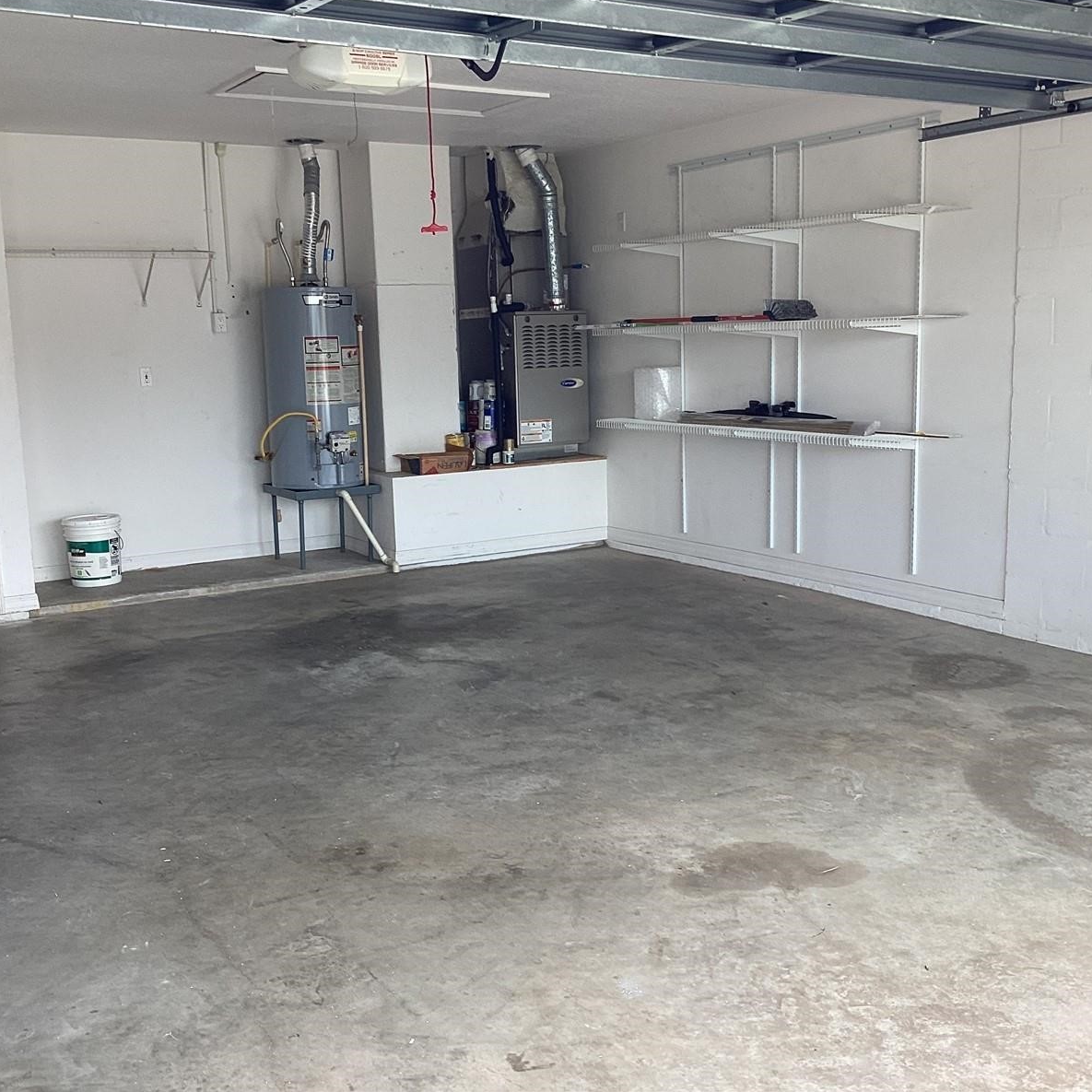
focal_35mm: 37
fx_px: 1321
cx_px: 557
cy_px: 541
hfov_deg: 44.9
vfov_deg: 44.9
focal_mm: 3.3
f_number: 2.4
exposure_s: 1/100
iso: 40
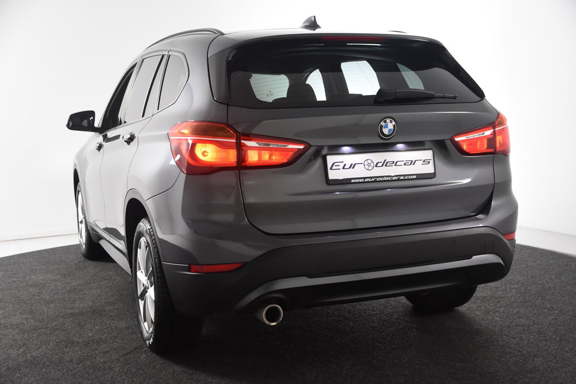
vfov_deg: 29.0
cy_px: 192
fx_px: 744
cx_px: 288
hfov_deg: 42.3
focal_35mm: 46
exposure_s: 1/80
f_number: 4.5
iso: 1600
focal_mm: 31
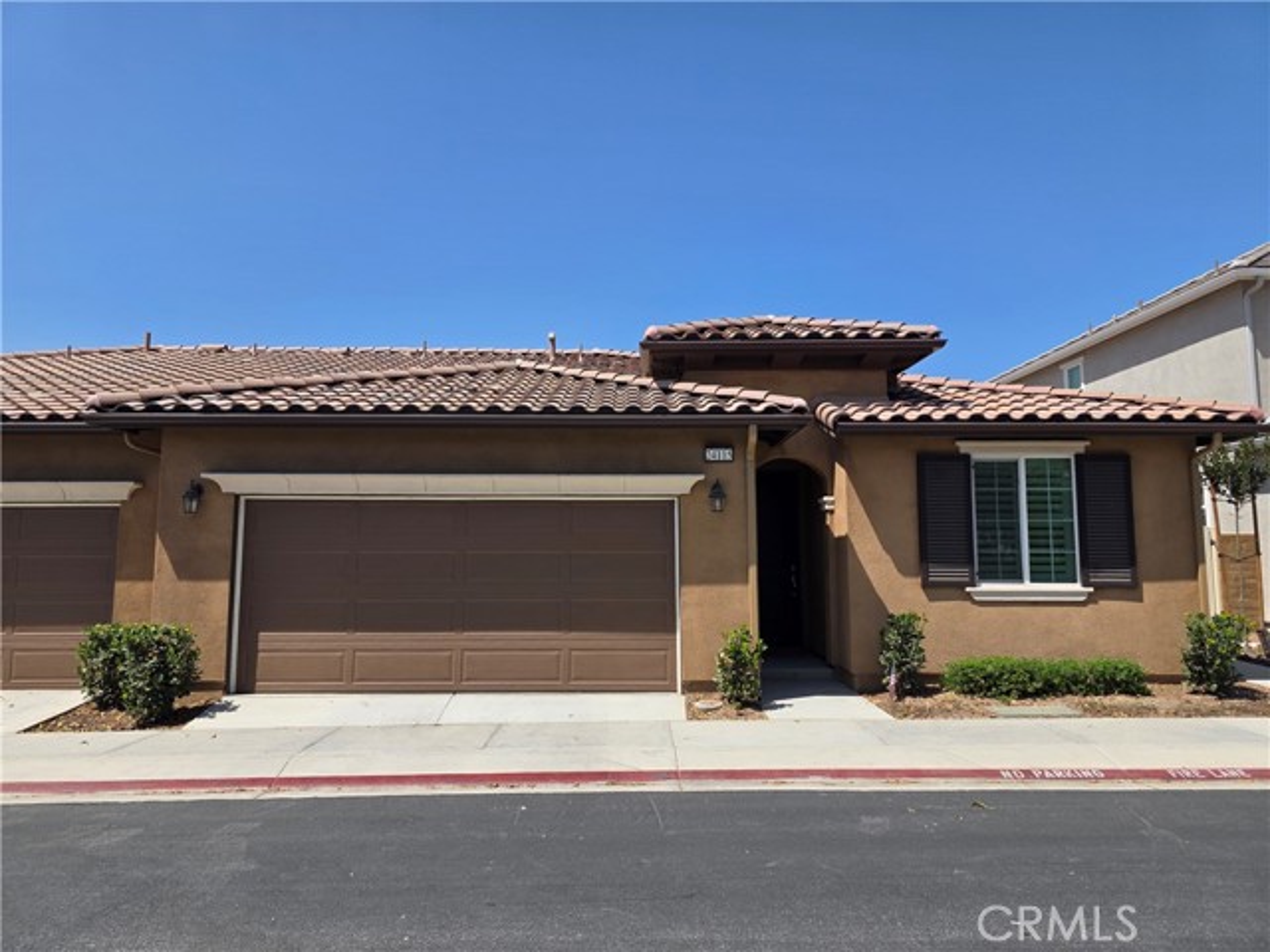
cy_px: 476
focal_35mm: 23
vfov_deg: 58.9
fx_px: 844
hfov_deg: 73.9
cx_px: 635
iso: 80
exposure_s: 1/5608
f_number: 1.7
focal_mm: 6.3
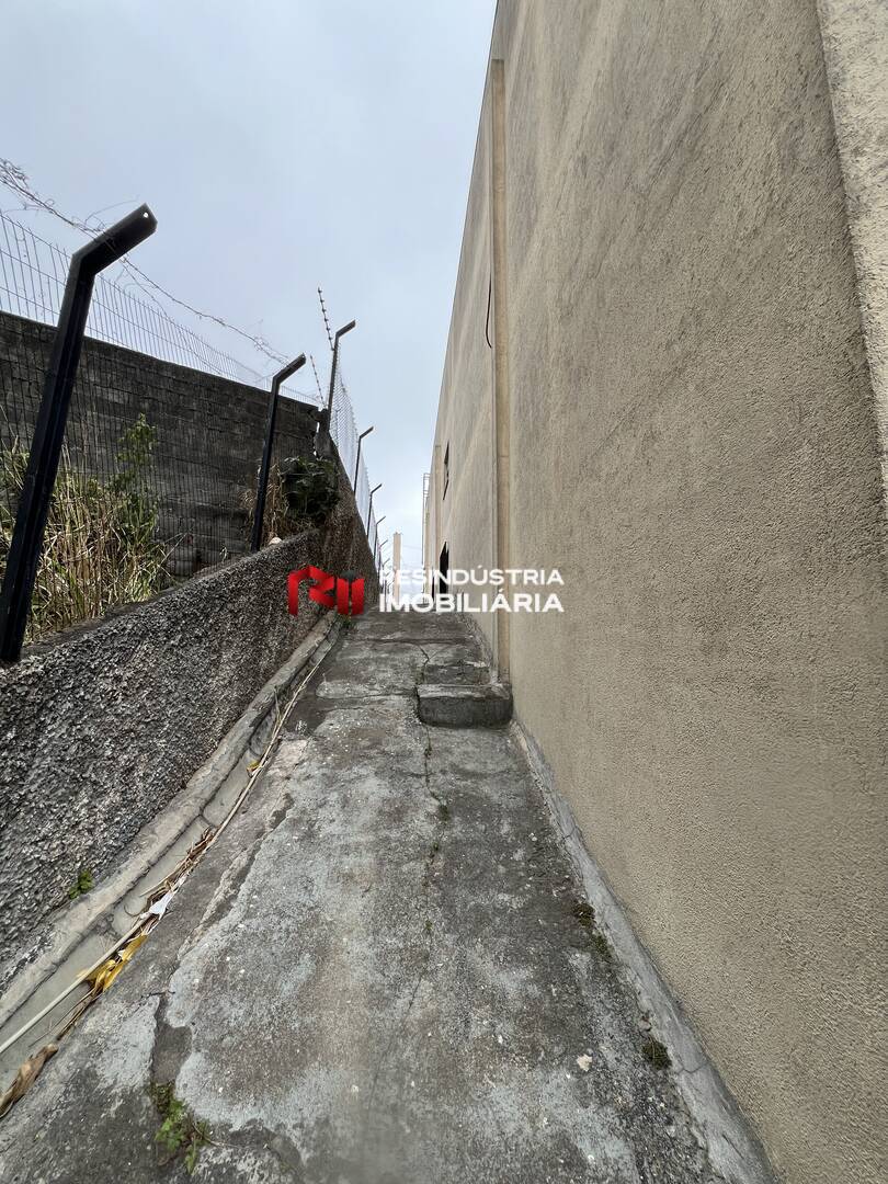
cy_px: 592
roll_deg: -0.6
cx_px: 444
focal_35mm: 13
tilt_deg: +12.8
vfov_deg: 106.2
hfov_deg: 89.9
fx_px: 445
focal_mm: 1.57
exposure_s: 1/622
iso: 32
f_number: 1.8
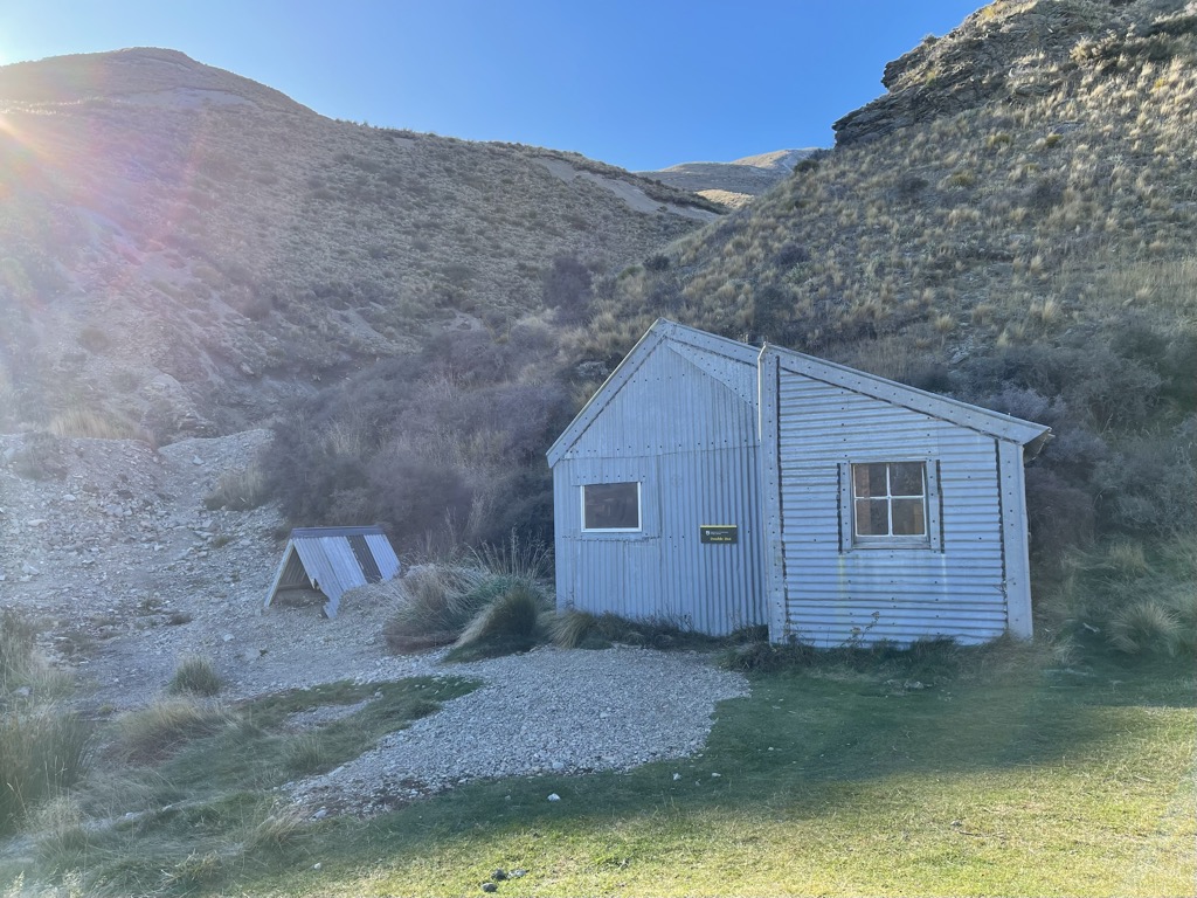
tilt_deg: +3.5
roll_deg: +1.5
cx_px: 598
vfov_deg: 53.1
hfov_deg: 67.3
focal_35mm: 26
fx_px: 899
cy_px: 449
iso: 32
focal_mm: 5.1
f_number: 1.6
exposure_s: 1/780
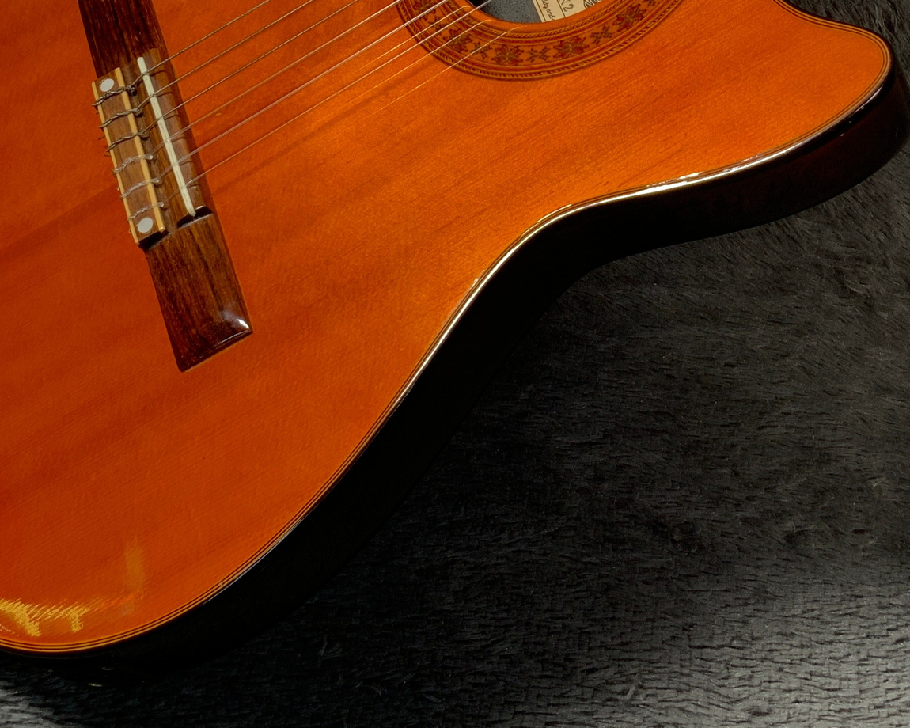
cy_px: 129
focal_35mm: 63
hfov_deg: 30.0
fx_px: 1697
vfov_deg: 23.8
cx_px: 496
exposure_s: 1/104
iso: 25
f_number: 1.8
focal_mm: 3
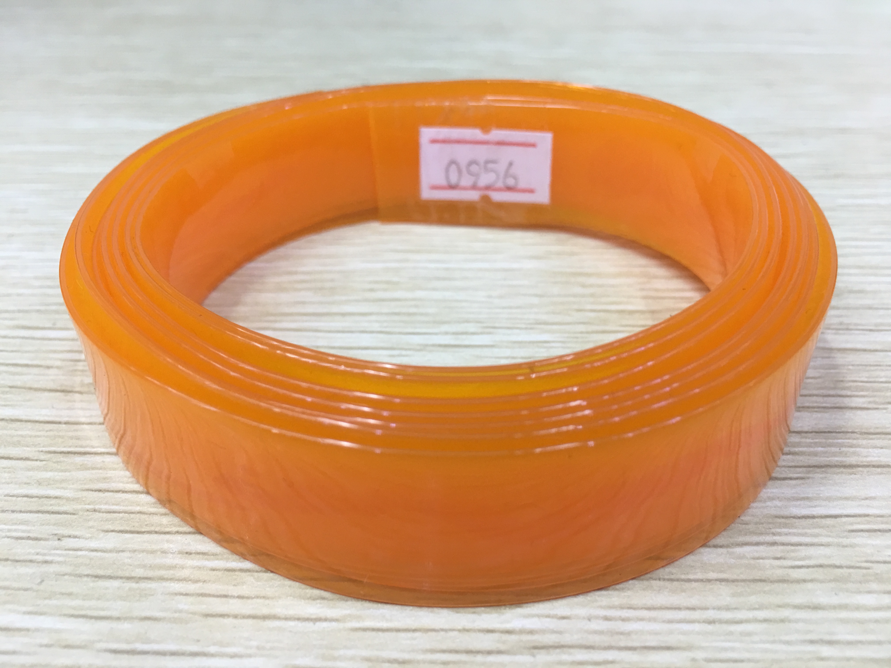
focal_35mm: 29
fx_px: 746
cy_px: 334
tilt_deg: -35.1
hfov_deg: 61.7
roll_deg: +1.2
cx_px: 446
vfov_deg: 48.2
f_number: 2.2
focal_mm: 4.15
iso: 32
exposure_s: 1/17
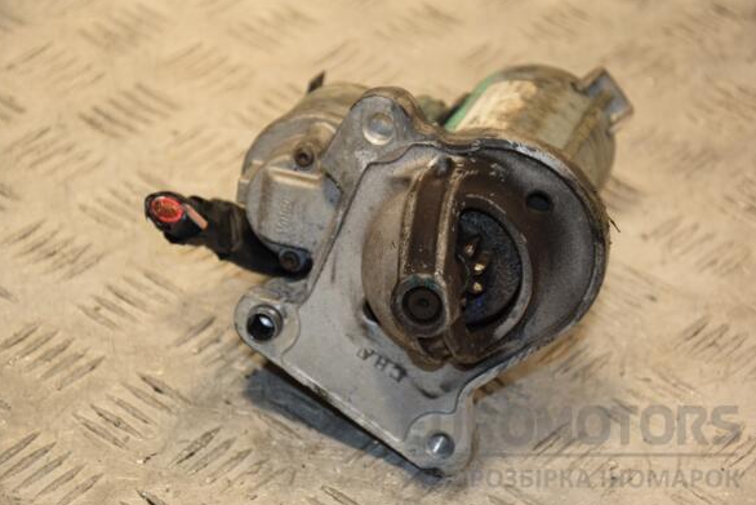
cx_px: 378
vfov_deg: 10.5
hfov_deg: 15.7
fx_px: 2741
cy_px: 253
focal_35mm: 131
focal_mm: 85
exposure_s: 1/160
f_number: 5.6
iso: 800
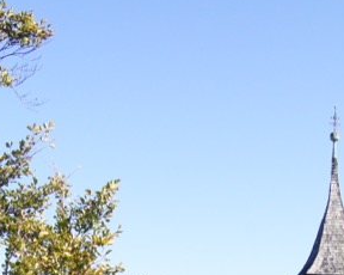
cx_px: 141
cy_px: 372
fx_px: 916
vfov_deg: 16.0
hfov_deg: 21.3
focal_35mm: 90
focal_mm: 18
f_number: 11
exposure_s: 1/160
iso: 200
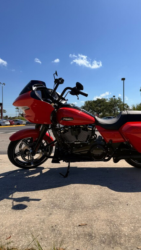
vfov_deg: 69.8
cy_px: 122
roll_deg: +3.1
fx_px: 179
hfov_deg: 42.3
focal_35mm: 27
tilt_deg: +0.1
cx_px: 95
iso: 80
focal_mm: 6.76
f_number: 1.78
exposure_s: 1/4975
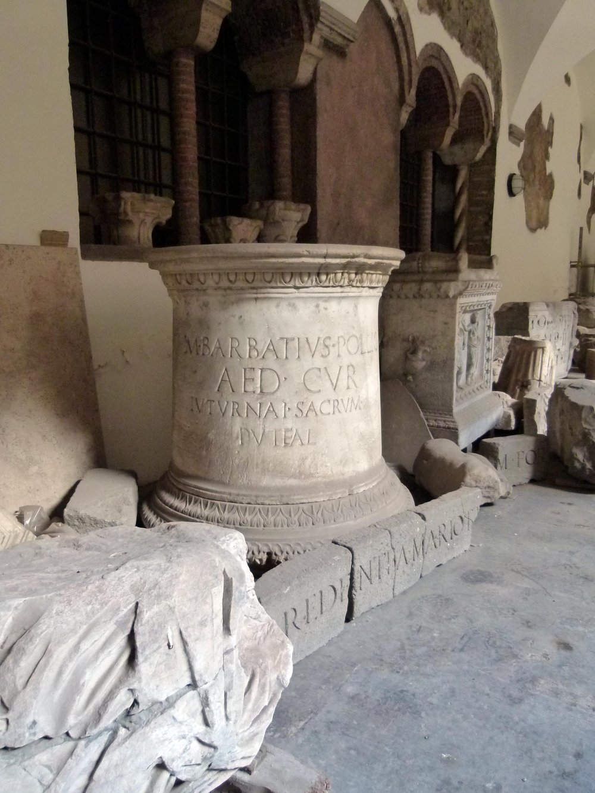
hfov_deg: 54.9
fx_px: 573
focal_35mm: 25
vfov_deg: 69.4
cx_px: 298
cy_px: 396
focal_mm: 4.5
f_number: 2.8
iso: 400
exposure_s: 1/50
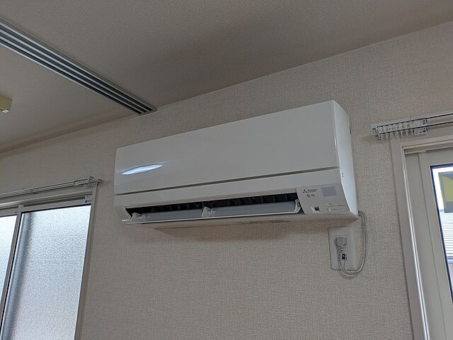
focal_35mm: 25
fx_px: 327
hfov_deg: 69.4
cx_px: 226
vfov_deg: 54.9
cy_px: 170
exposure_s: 1/162
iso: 48
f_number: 1.89
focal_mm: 5.43
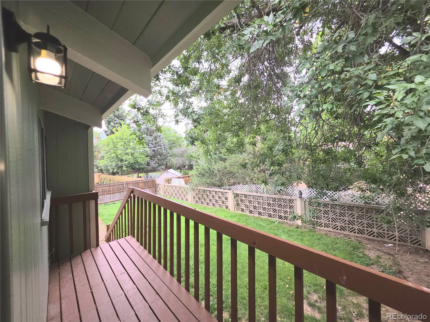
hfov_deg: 106.2
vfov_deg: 89.9
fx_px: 161
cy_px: 161
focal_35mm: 13
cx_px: 215
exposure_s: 1/135
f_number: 1.9
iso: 16
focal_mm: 2.2
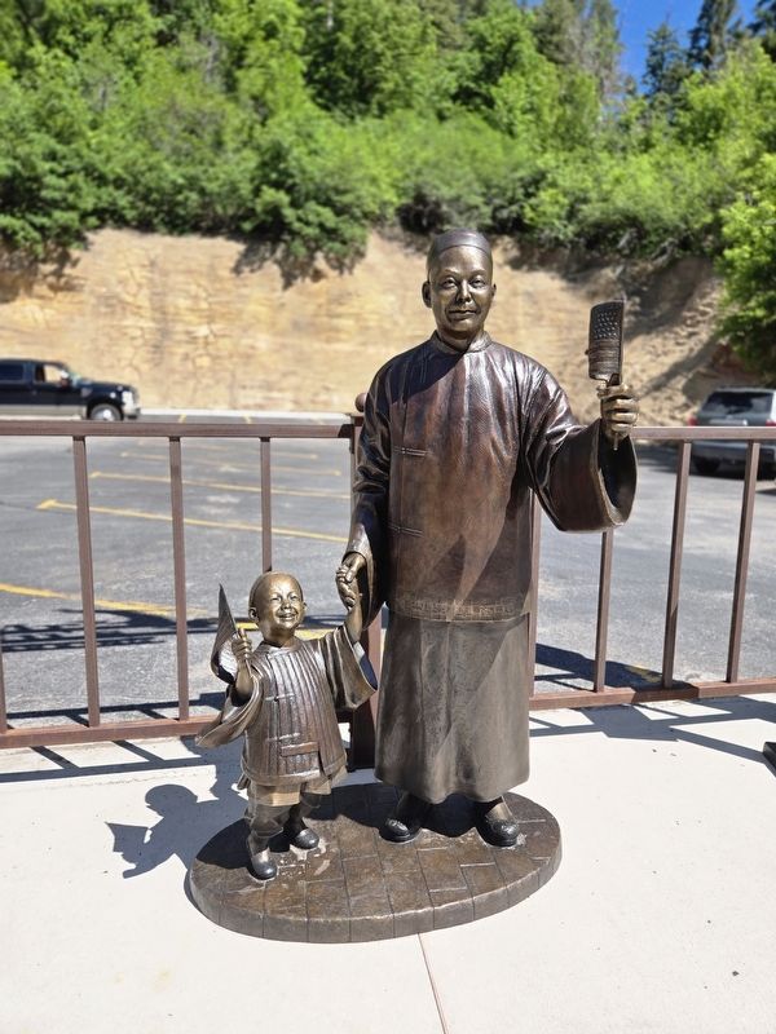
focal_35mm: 23
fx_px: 687
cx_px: 388
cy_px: 517
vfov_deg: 73.9
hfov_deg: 58.9
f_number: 1.8
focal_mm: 5.4
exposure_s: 1/1225
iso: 25
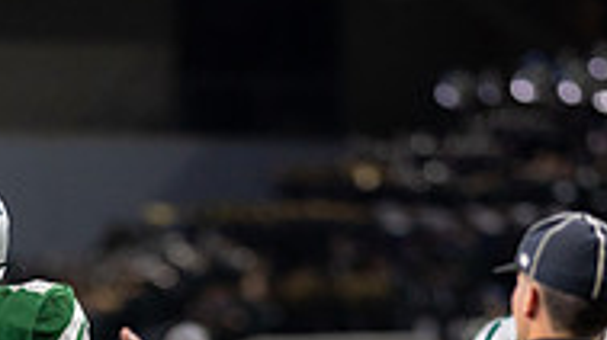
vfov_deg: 2.6
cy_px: 632
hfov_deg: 4.6
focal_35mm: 466
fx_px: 7495
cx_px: 161
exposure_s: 1/1600
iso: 800
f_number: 1.8
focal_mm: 135
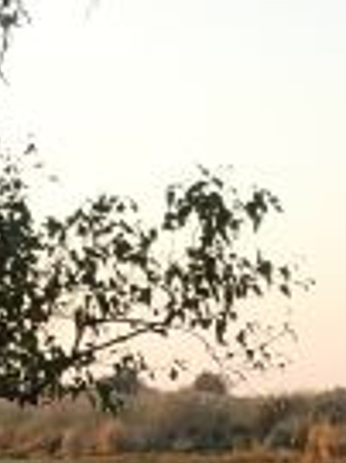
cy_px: 316
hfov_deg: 9.9
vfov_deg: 13.3
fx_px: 1976
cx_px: -69
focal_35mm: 148
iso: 100
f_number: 2.8
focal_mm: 4.5
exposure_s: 1/200
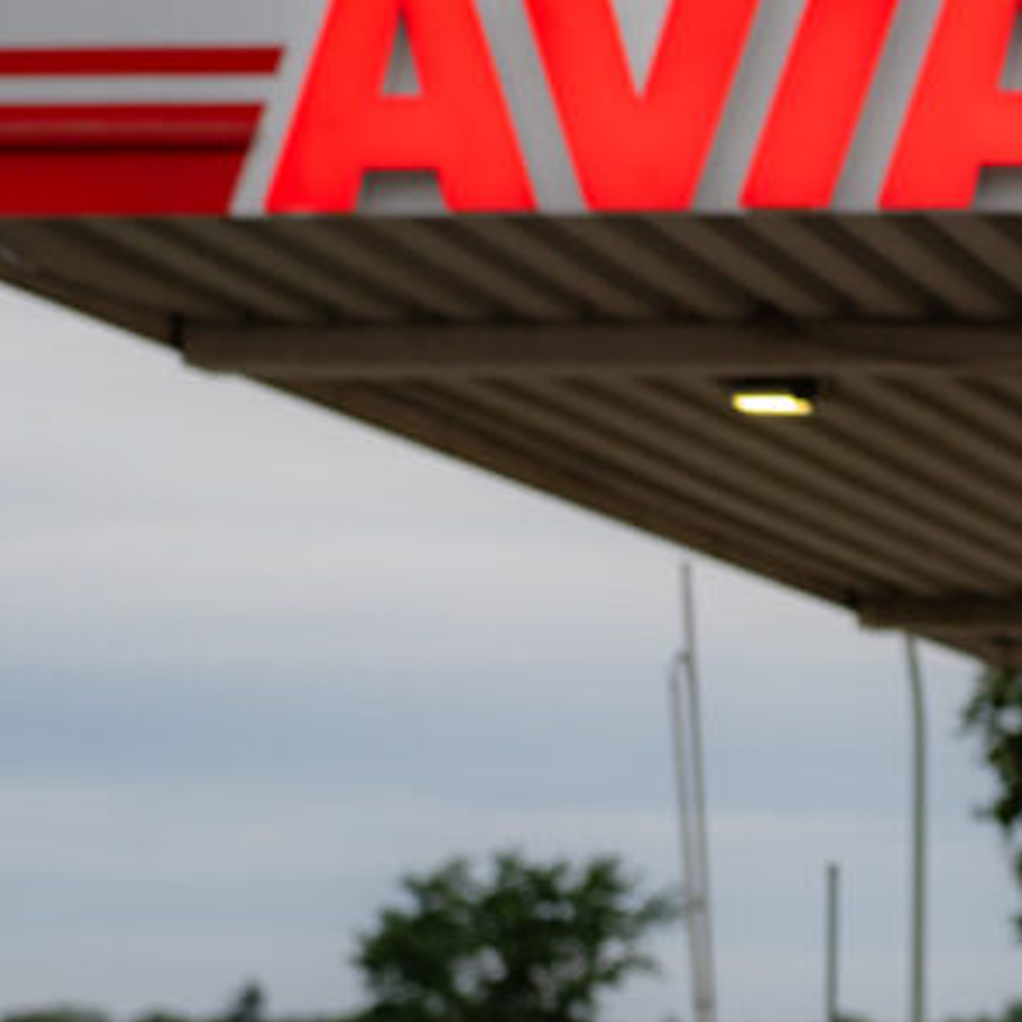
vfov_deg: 6.9
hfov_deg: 6.9
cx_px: 1133
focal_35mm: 251
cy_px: 1045
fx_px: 8384
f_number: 2.8
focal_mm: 85
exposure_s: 1/160
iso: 400
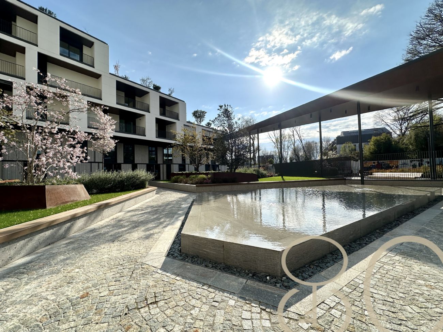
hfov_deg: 102.1
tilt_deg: +0.9
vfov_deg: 85.7
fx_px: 179
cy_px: 166
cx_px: 222
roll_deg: +0.4
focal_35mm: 14
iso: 50
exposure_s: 1/3205
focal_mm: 2.22
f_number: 2.2
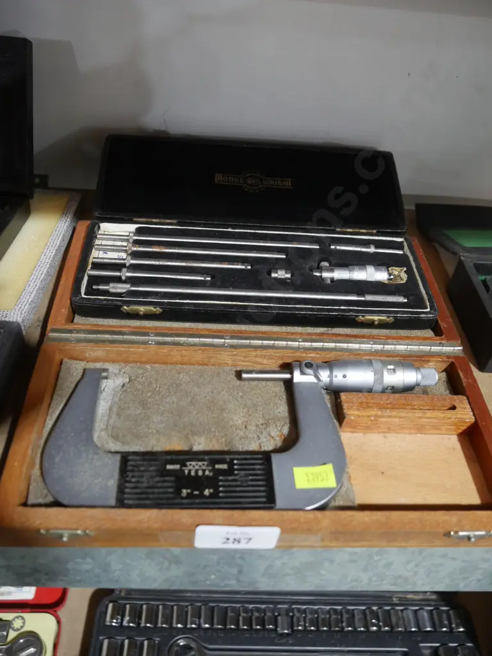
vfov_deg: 60.0
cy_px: 328
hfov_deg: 46.8
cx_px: 246
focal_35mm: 30
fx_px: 569
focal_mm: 15
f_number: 3.6
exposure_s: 1/60
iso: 1600
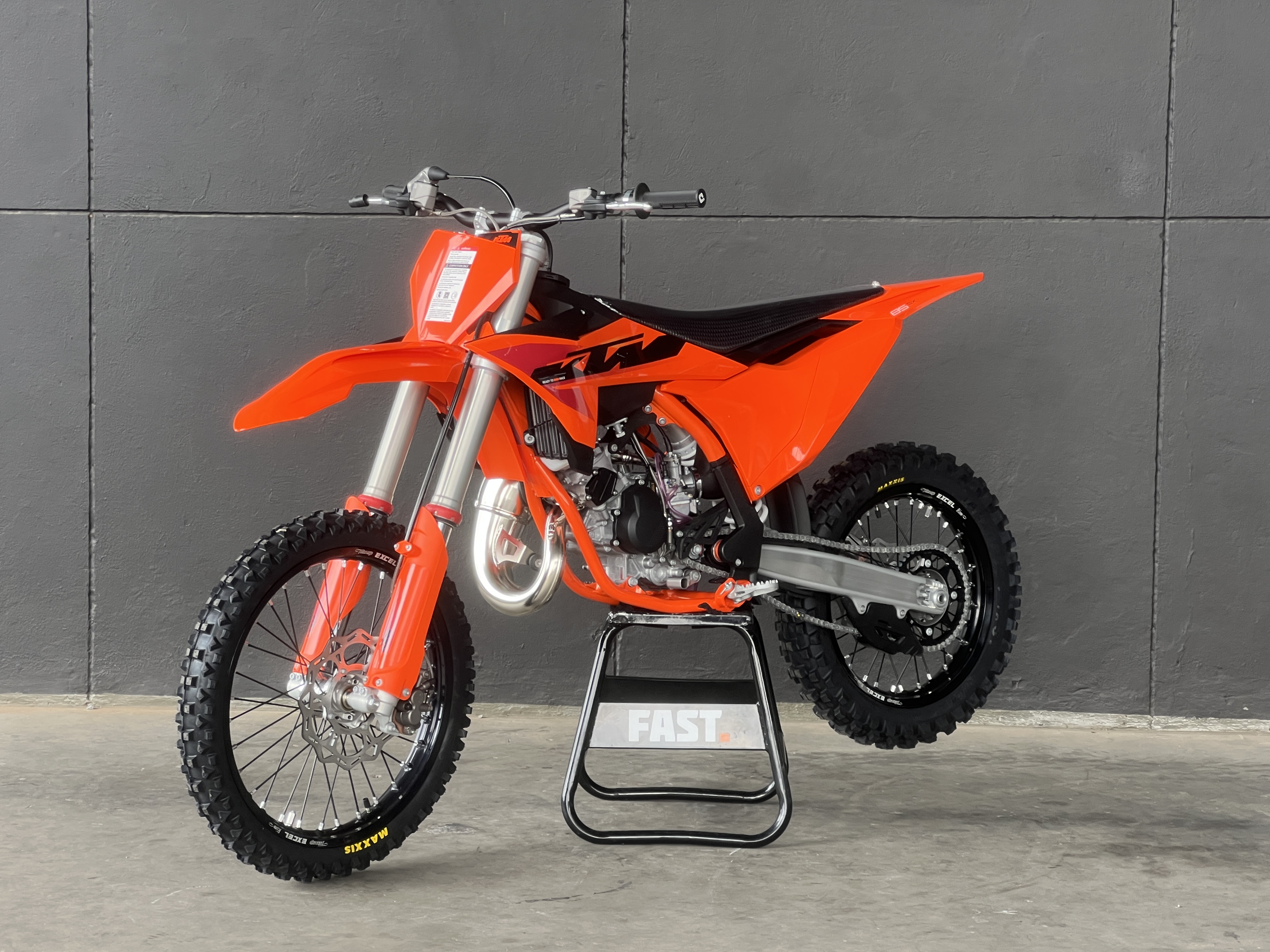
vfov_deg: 18.9
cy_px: 477
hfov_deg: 25.0
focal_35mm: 78
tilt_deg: -5.0
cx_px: 627
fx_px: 2862
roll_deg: -0.9
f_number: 2.8
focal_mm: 9
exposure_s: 1/99
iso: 64
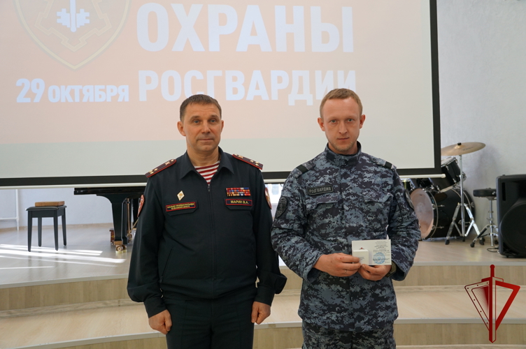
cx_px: 263
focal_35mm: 38
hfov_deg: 51.3
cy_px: 174
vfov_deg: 35.4
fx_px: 547
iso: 800
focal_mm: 25
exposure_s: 1/160
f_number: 4
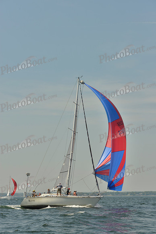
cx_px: 78
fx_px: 559
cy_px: 117
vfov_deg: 23.6
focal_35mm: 86
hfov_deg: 15.9
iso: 200
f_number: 8
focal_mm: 86
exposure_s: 1/1250
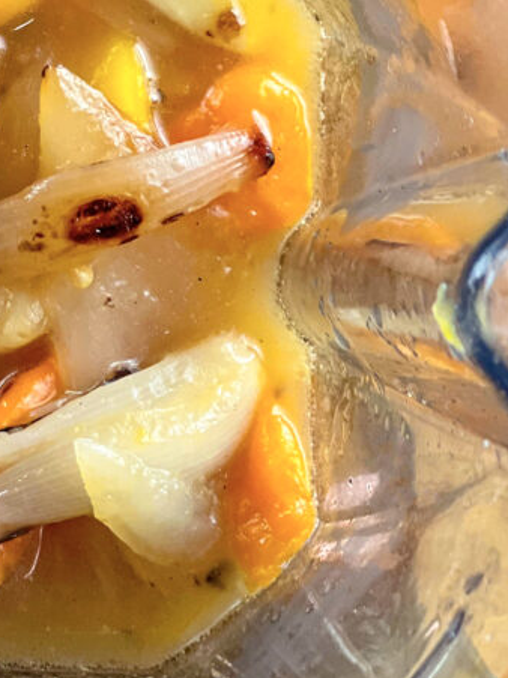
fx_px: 3426
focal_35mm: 175
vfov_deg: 11.3
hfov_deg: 8.4
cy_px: 216
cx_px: -44
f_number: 2.8
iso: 160
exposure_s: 1/120
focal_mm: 9
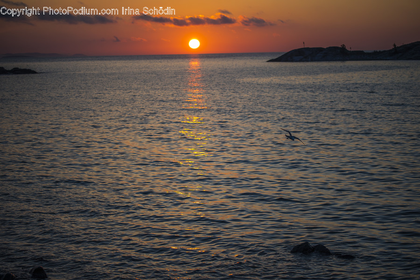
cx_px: 210
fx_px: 1050
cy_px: 140
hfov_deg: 22.6
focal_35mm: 90
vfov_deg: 15.2
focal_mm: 90
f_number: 2.8
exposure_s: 1/2000
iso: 500
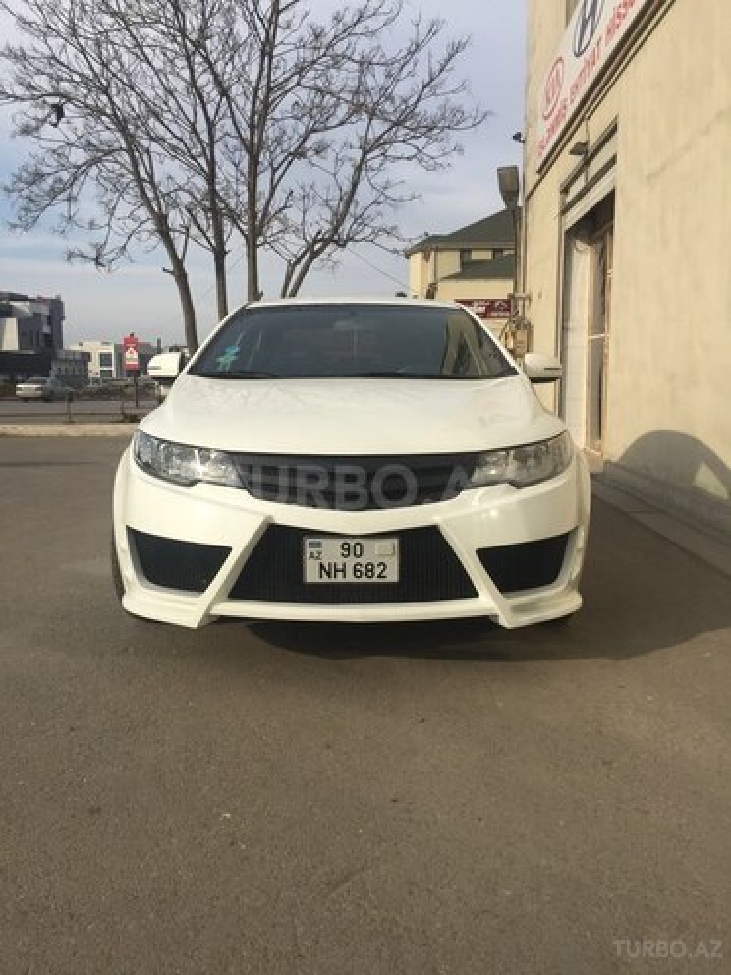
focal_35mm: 29
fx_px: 817
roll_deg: +0.2
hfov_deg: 48.2
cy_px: 488
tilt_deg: -6.4
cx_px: 366
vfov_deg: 61.7
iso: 32
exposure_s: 1/2198
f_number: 2.2
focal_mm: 4.15
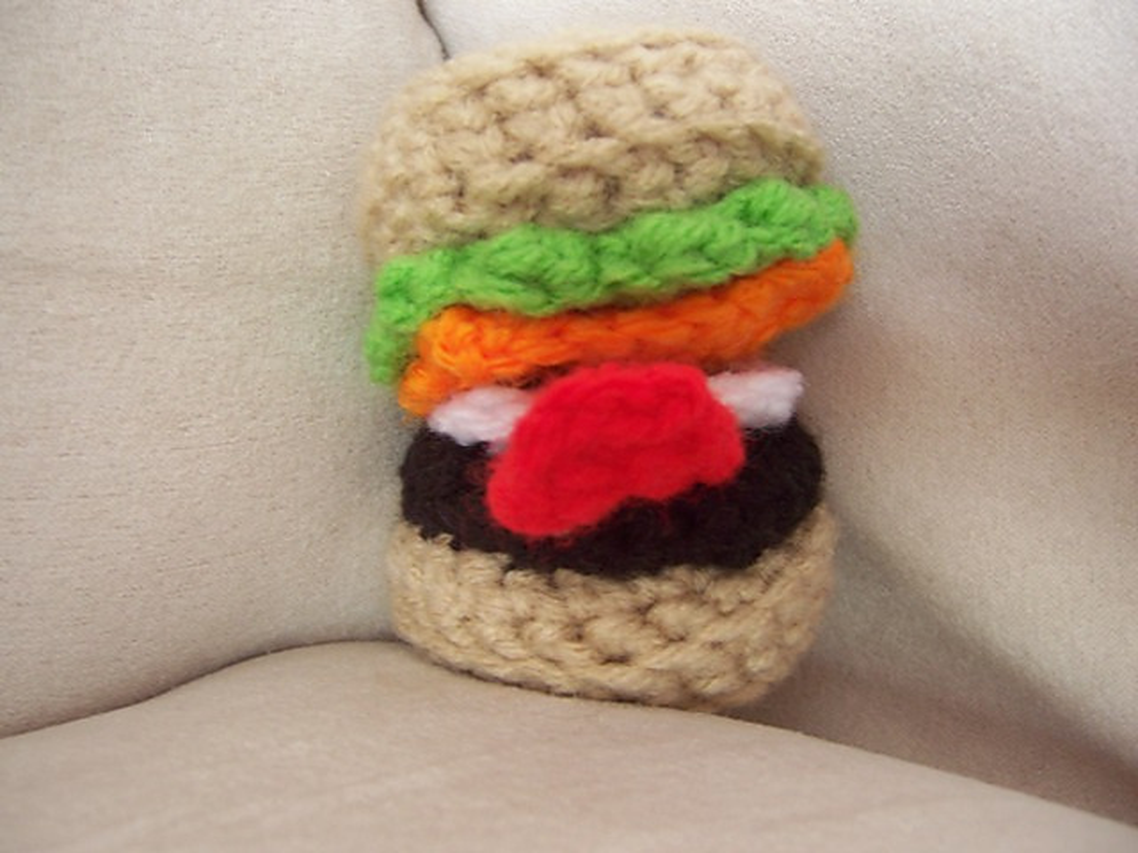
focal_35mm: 36
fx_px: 1183
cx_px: 569
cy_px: 426
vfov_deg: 39.7
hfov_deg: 51.4
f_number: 2.8
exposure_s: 1/8
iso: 160
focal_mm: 6.2
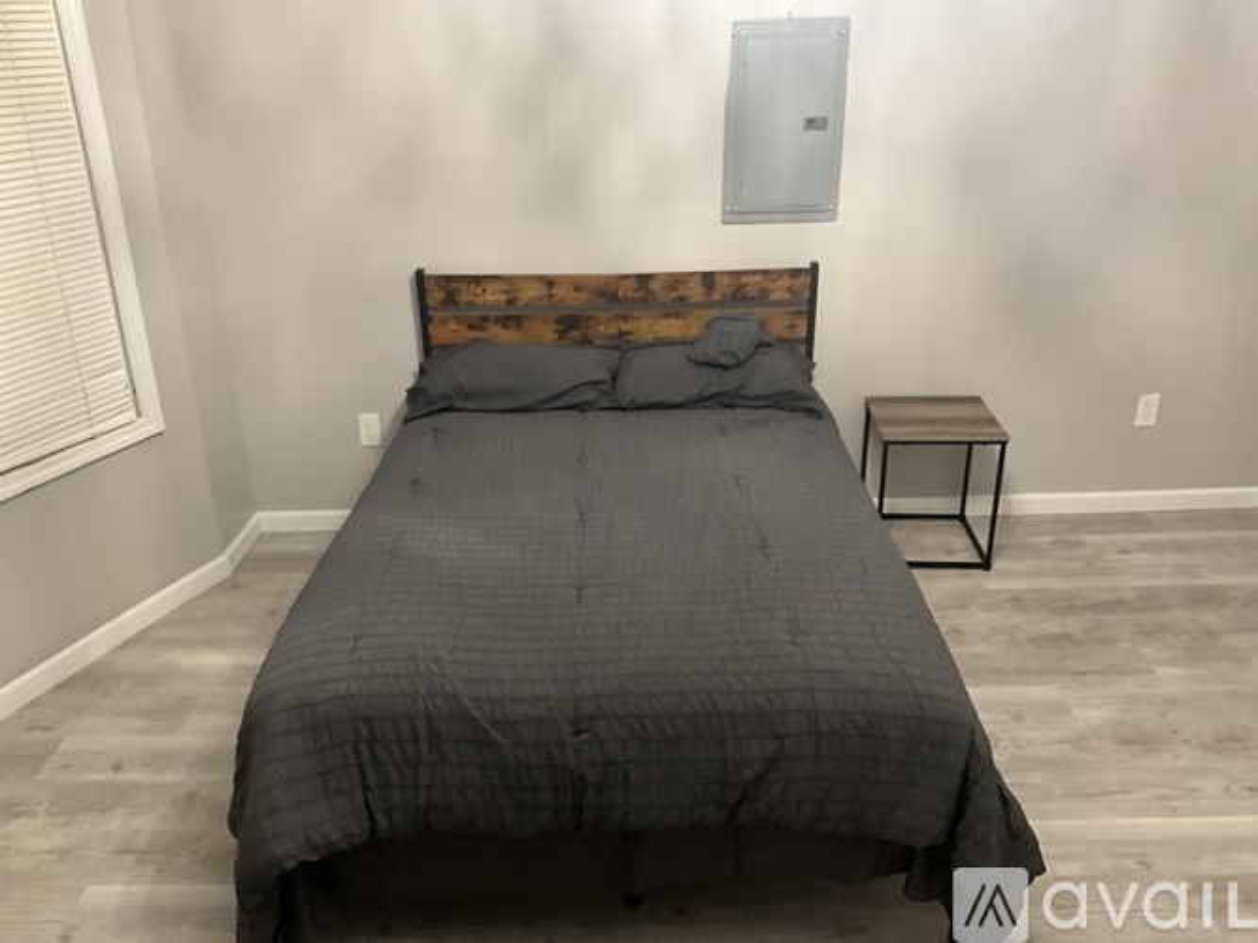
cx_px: 629
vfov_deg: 48.2
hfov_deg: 61.7
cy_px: 472
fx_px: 1054
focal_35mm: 29
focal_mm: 3
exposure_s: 1/40
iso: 250
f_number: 1.8
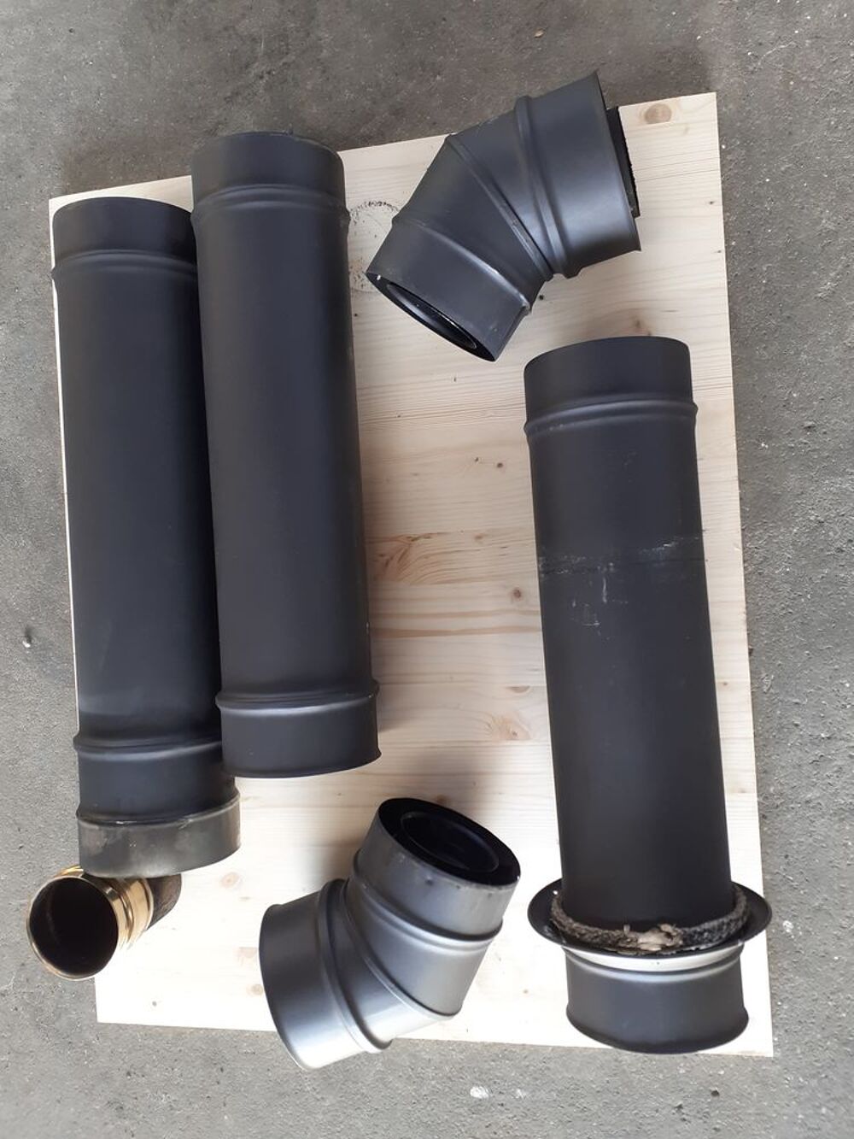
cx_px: 427
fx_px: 888
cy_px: 570
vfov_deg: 65.3
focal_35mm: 27
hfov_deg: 51.4
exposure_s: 1/50
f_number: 1.9
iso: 64
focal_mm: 3.6
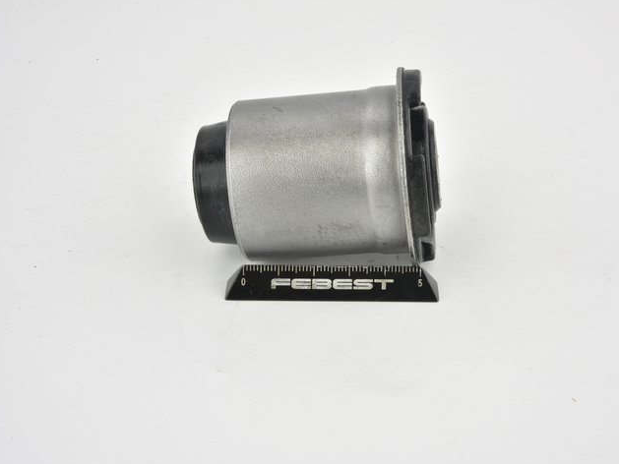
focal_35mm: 66
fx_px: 1180
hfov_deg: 29.4
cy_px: 232
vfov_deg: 22.3
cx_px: 343
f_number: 29
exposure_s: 1/2
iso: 64
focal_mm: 60
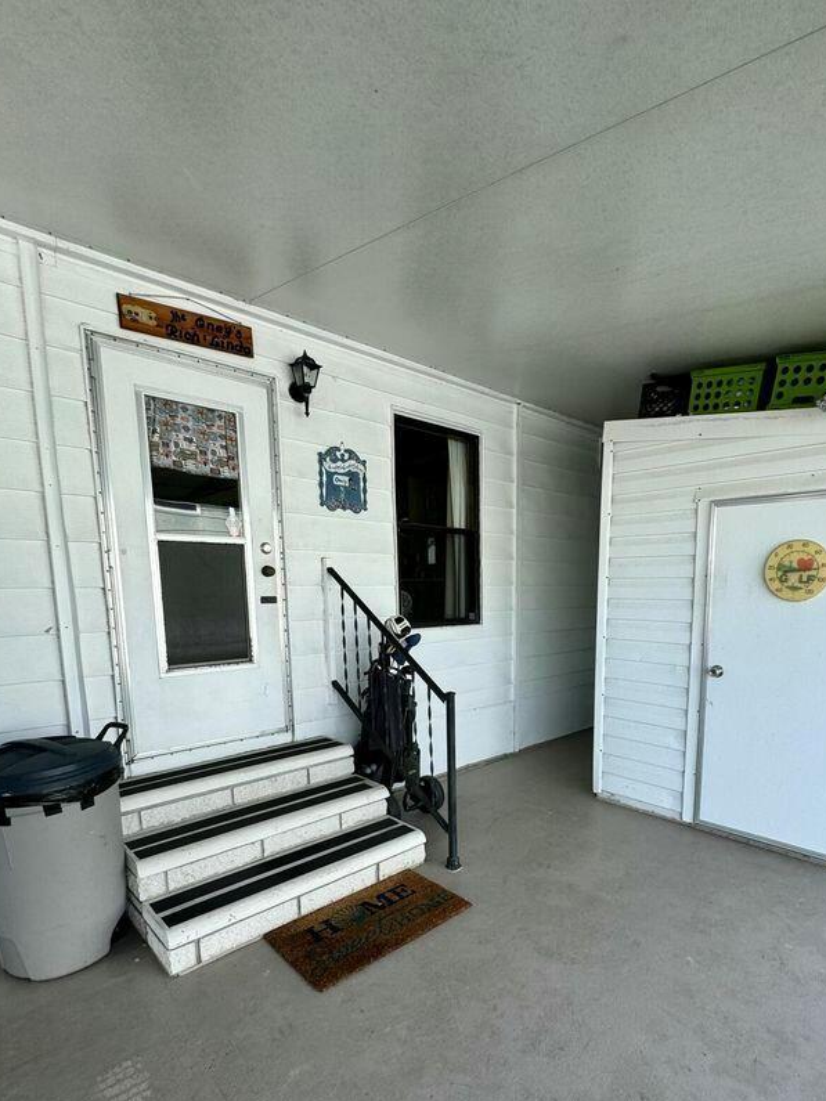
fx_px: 573
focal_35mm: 18
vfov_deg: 86.6
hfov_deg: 70.9
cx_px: 491
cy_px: 664
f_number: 2.2
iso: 40
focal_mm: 2.22
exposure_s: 1/267
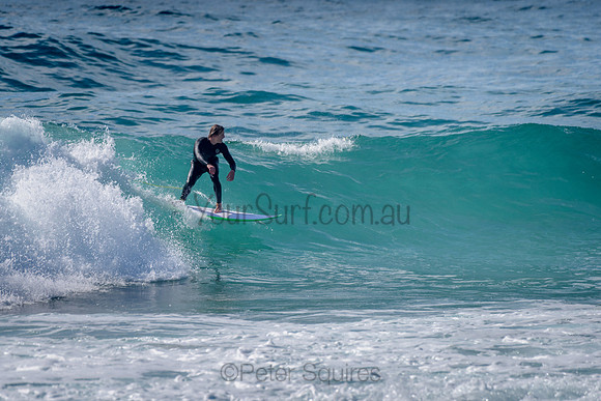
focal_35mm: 613
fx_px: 10238
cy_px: 165
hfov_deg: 3.4
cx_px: 232
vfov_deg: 2.2
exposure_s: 1/2000
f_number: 5.6
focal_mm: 500
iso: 110
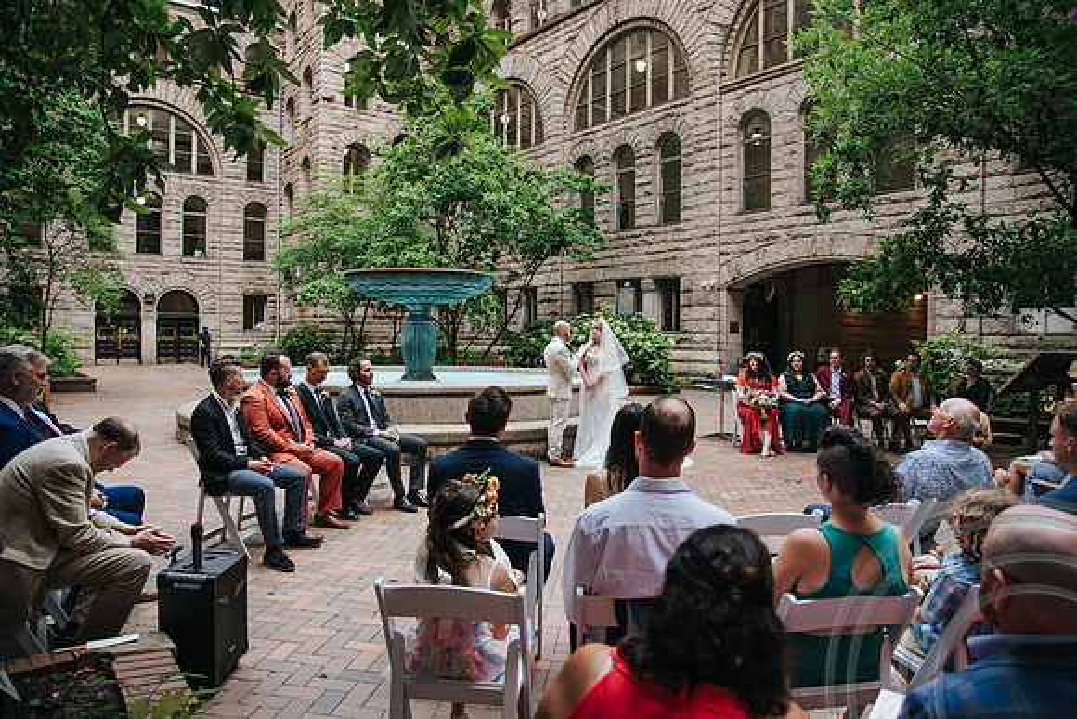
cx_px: 538
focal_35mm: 24
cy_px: 360
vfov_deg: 53.2
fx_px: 718
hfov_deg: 73.7
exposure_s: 1/500
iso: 720
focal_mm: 24
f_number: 4
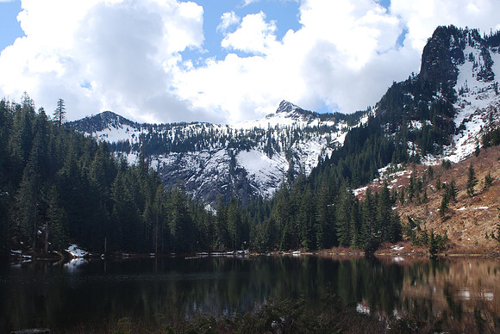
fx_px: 542
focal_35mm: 39
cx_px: 250
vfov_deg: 34.3
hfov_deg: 49.5
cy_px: 167
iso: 200
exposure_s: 1/200
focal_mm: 26
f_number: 10
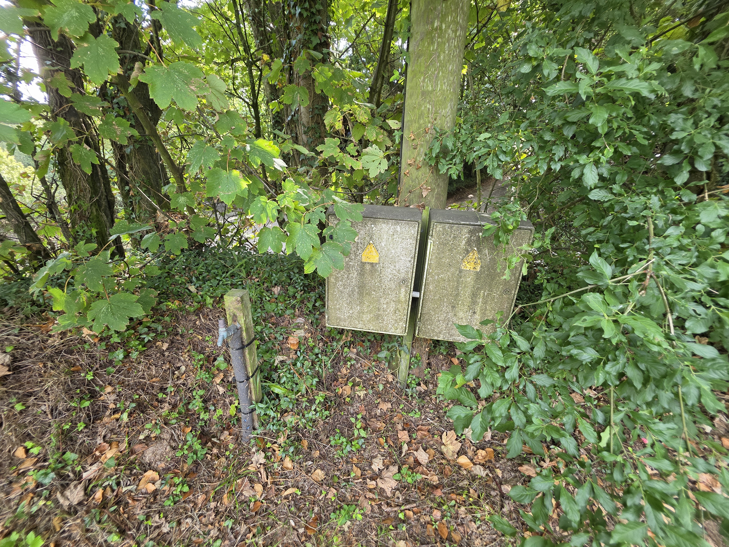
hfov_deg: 106.2
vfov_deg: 89.9
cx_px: 364
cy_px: 274
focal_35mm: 13
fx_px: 274
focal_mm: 2.2
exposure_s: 1/100
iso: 80
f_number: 1.9
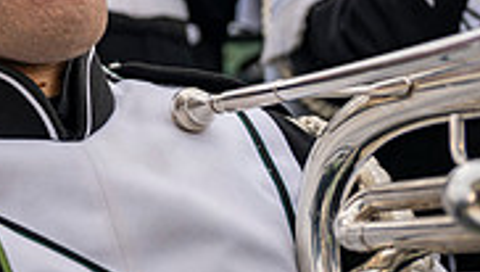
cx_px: -203
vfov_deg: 14.6
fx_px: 1020
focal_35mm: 80
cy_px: -65
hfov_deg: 22.6
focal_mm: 24
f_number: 2.8
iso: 160
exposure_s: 1/500
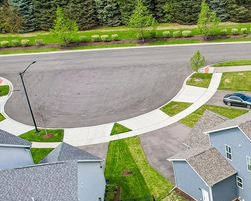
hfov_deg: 24.4
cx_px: 318
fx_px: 513
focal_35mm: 69
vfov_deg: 22.0
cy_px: 151
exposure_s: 1/1000
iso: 100
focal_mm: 8.4
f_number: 2.8
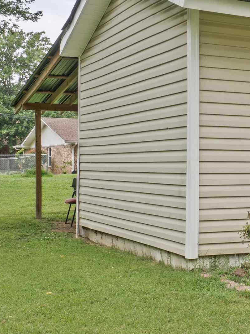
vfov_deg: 26.3
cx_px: 363
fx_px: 713
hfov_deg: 18.0
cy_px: 164
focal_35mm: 74
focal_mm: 18
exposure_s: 1/30
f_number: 9
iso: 250
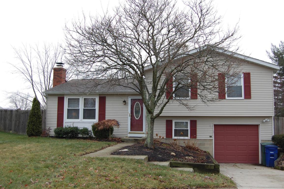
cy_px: 94
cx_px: 142
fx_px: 284
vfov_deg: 36.8
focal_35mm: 36
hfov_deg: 53.2
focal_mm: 24
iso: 200
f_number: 6.3
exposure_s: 1/160
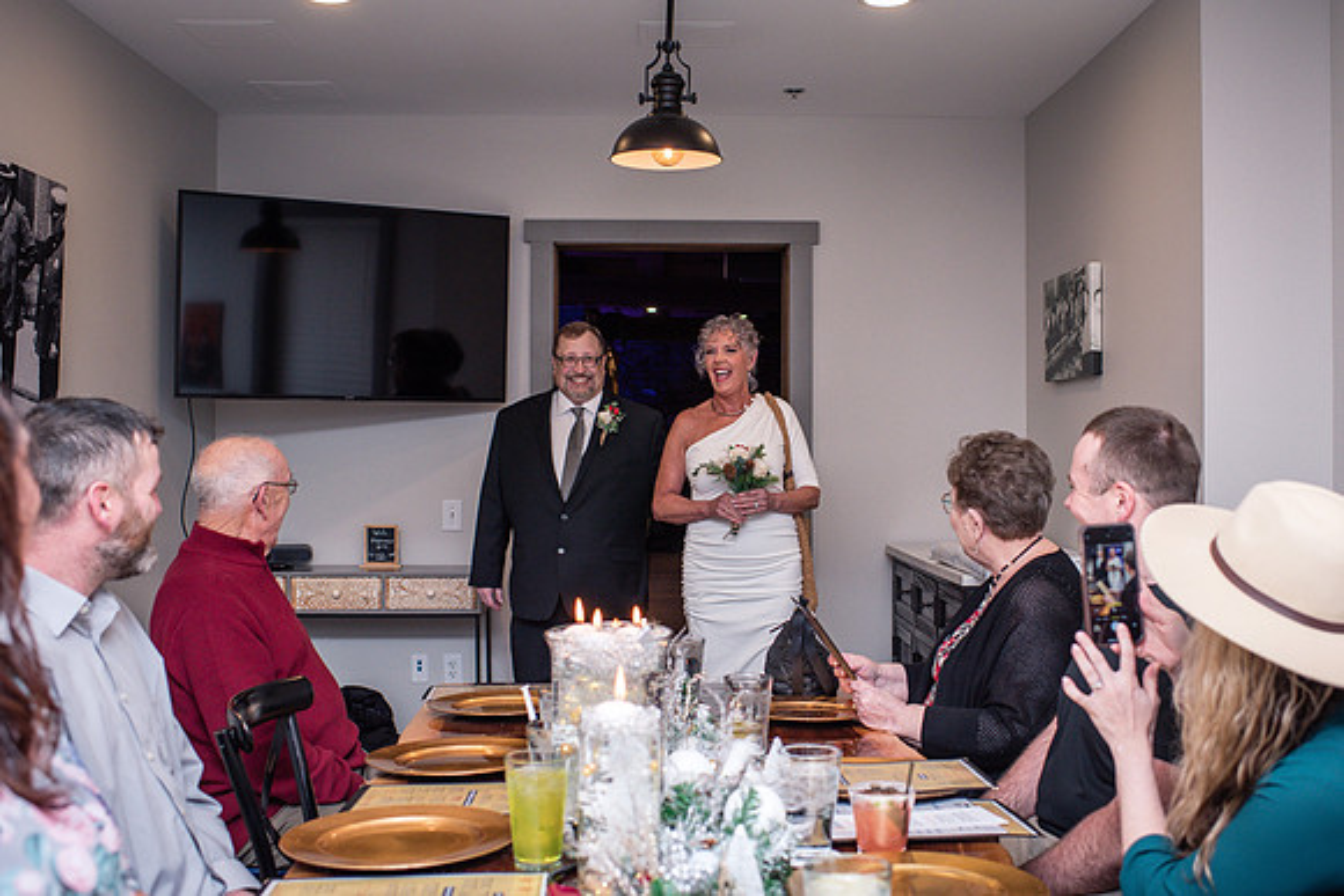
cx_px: 738
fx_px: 1493
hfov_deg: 48.4
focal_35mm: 40
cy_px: 425
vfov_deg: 33.4
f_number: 3.5
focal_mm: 35
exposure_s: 1/200
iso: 160
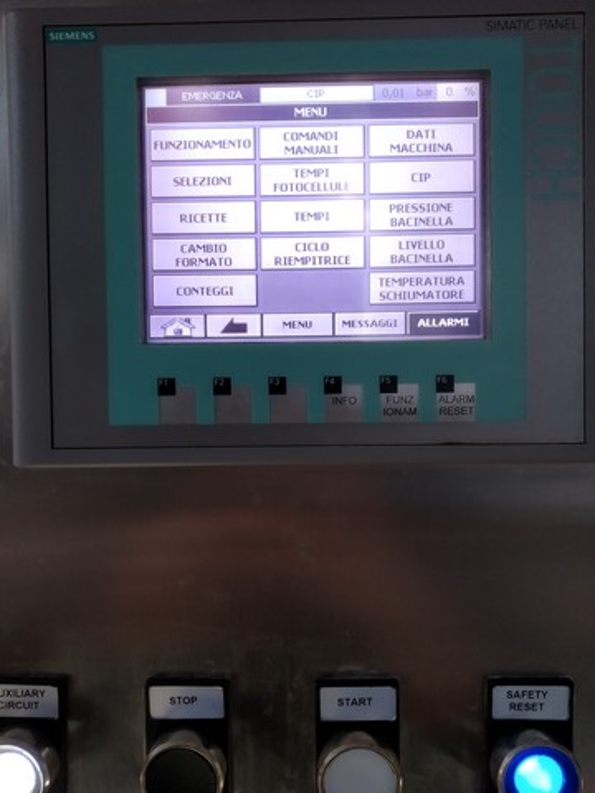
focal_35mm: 26
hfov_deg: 53.1
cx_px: 298
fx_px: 596
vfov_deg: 67.3
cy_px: 396
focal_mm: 3.82
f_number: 2.2
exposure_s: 1/33
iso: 200
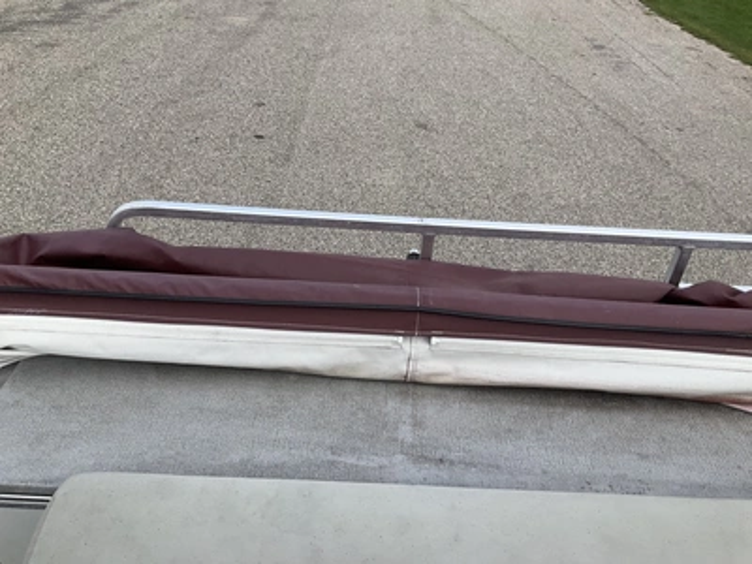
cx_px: 376
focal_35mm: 29
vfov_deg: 48.2
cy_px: 282
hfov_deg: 61.7
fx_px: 630
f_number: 1.8
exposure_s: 1/978
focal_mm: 3
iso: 25
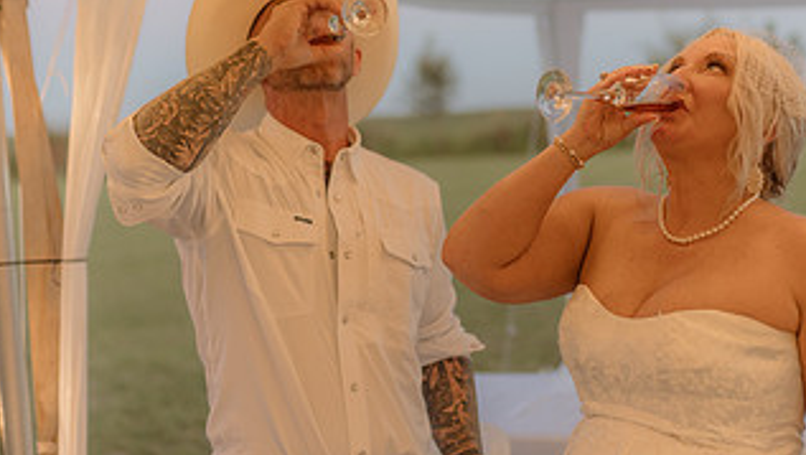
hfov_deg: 31.3
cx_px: 475
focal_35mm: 67
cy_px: 182
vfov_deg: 18.0
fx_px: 1433
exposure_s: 1/125
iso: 500
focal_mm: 35
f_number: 1.4
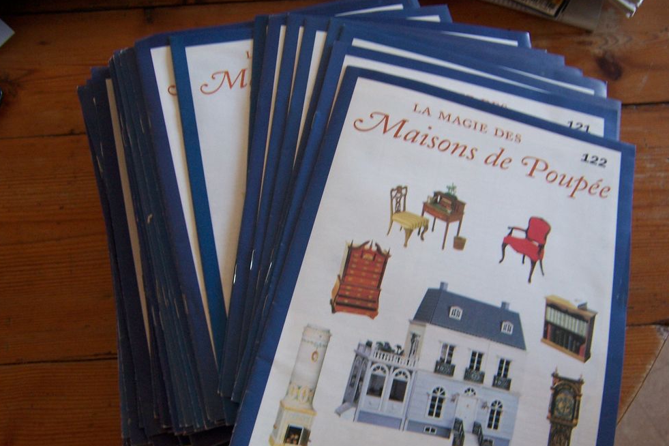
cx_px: 331
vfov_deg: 37.8
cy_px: 248
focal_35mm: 35
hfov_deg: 54.4
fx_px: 650
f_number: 3.4
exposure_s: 1/10
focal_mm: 5.5
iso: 140
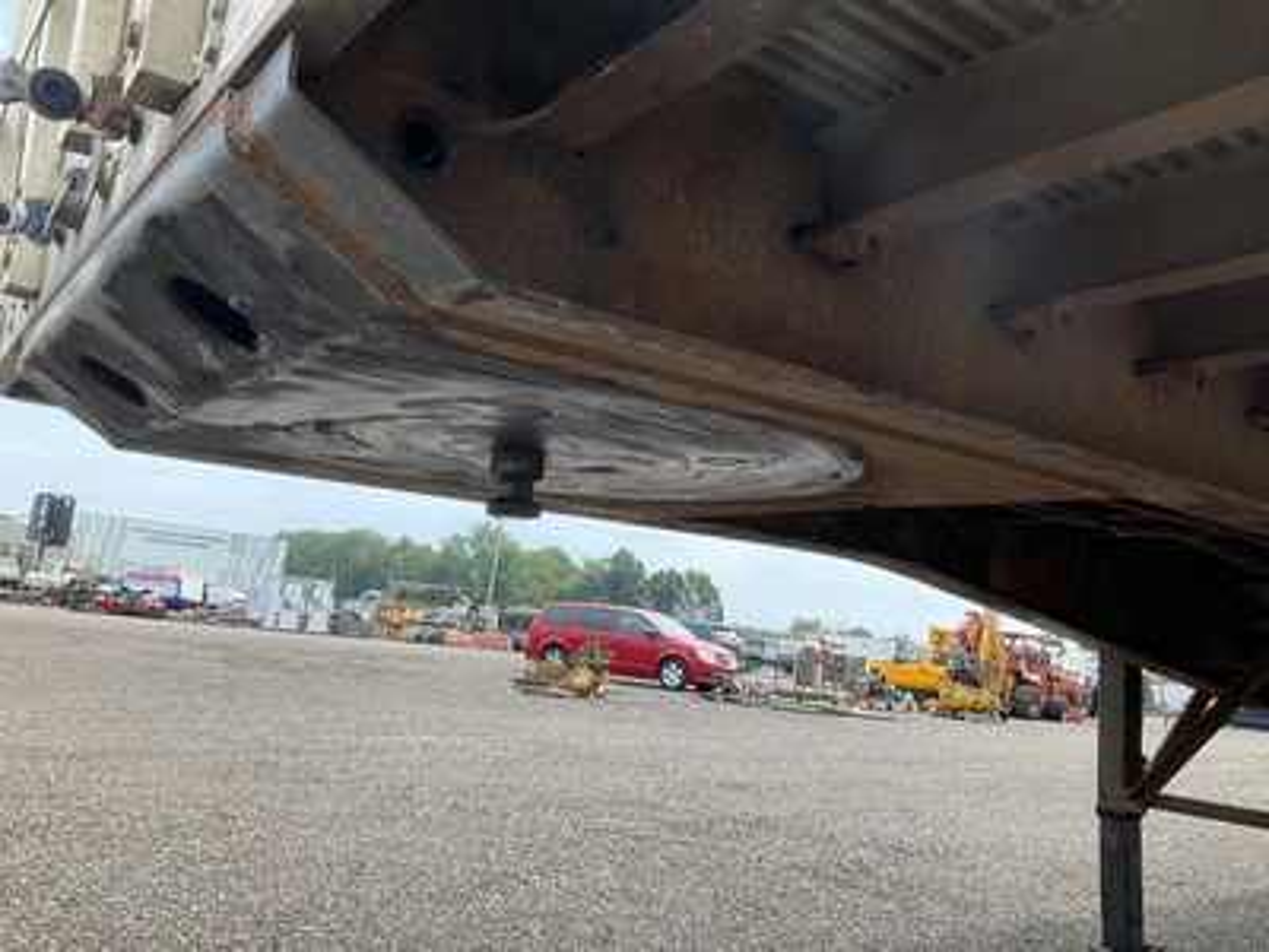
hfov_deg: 61.7
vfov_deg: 48.2
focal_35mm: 29
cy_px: 476
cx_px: 634
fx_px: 1063
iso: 25
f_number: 1.8
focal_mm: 3
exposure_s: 1/580
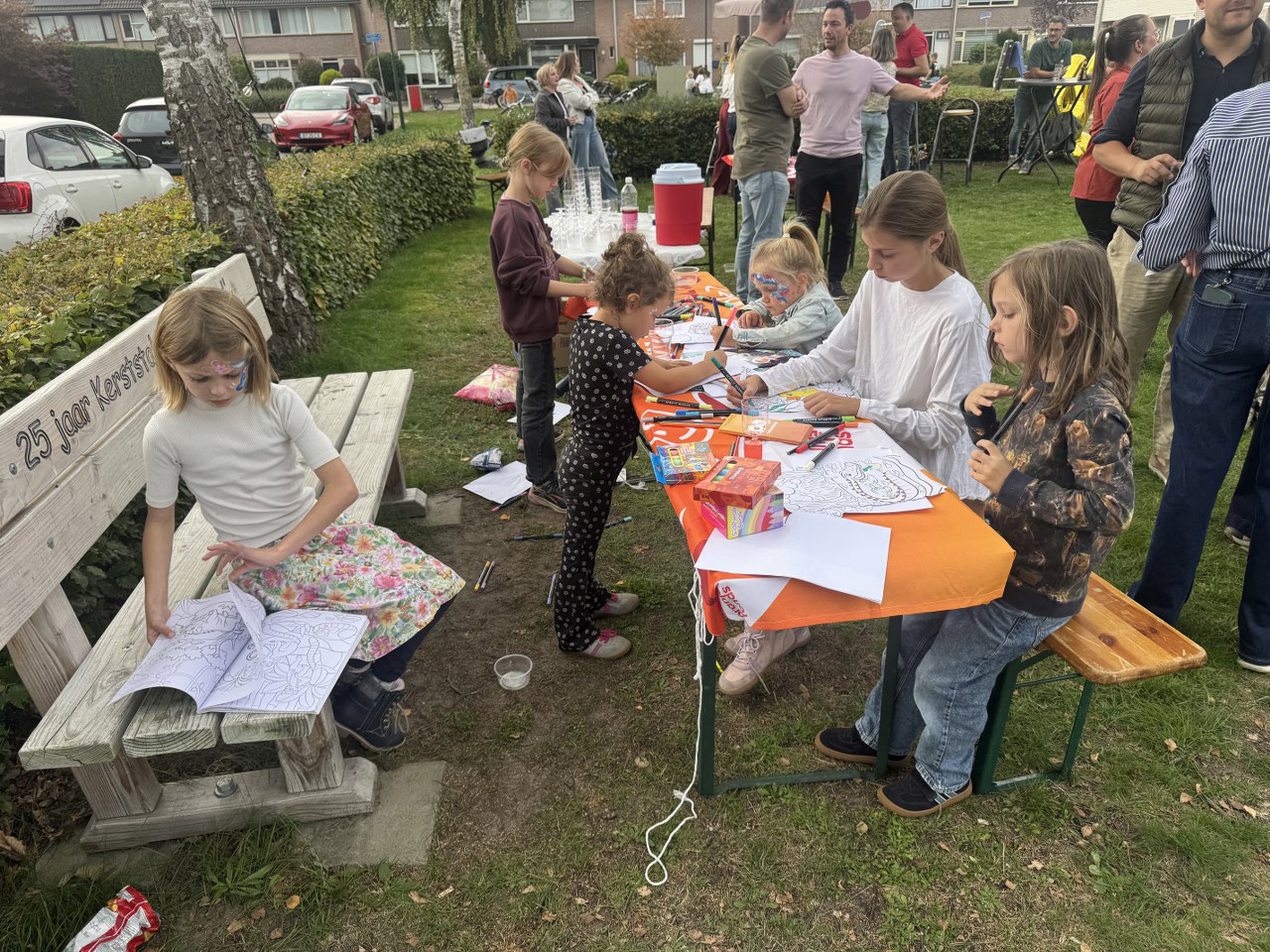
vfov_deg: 56.8
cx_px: 635
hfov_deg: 71.6
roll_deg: +2.7
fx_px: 881
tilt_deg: -23.8
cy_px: 476
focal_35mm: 24
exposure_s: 1/782
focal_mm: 6.76
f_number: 1.78
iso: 80
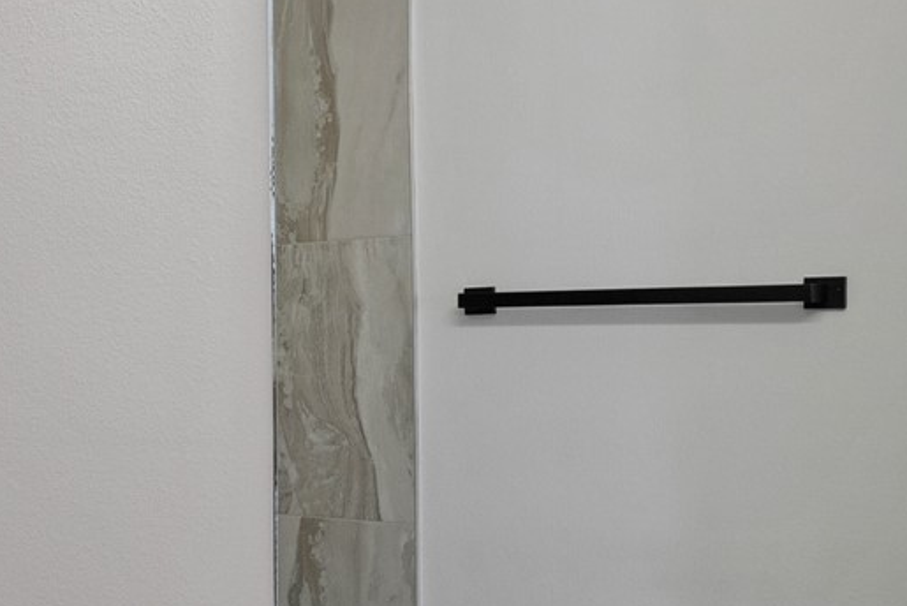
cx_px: -549
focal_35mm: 59
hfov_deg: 24.1
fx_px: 1487
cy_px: 439
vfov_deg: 22.8
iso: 500
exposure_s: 1/20
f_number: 9
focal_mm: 14
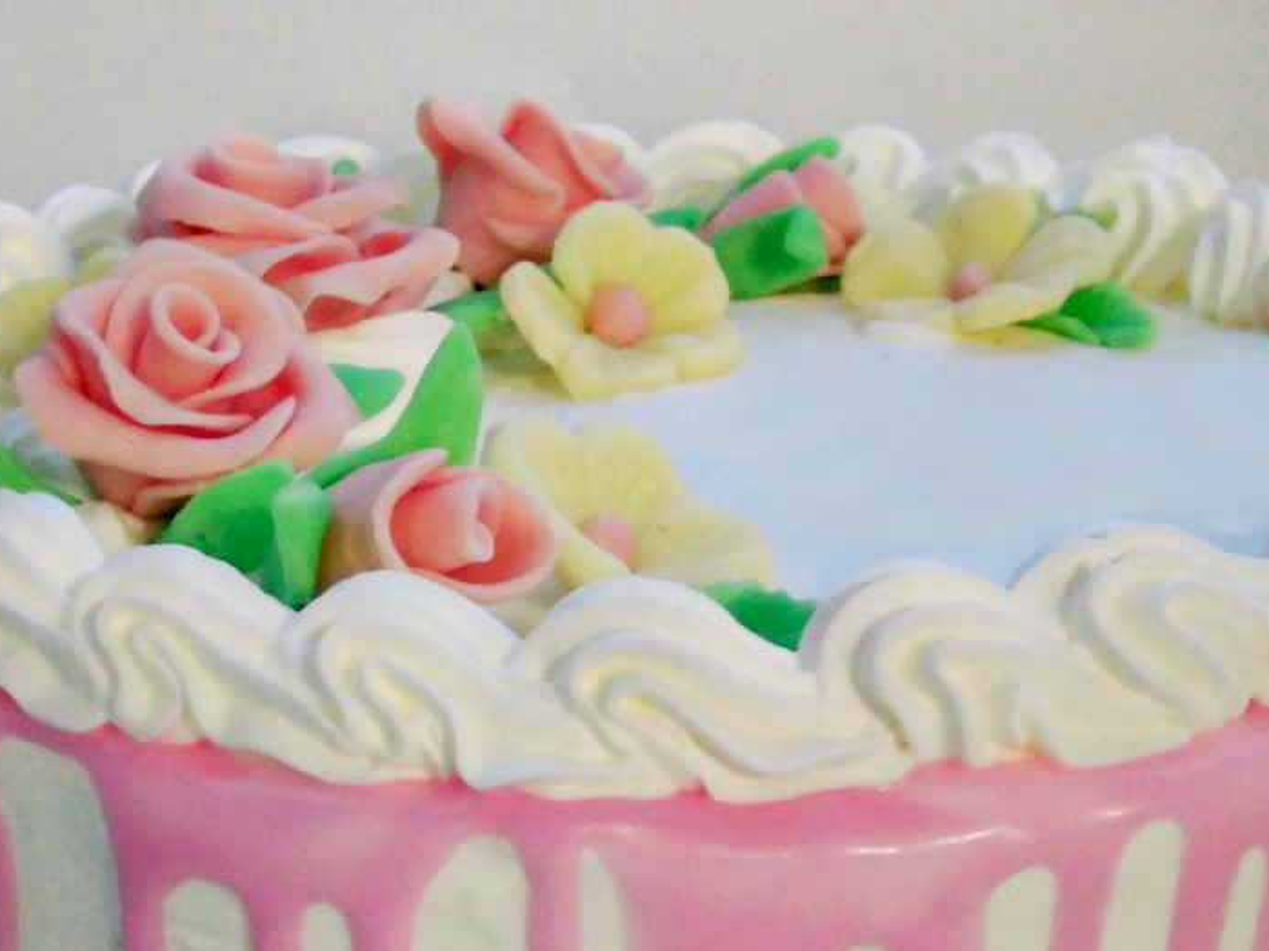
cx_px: 467
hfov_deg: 28.1
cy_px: 582
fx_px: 2529
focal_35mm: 69
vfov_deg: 21.3
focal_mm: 8.3
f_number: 3.4
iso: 400
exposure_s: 1/15
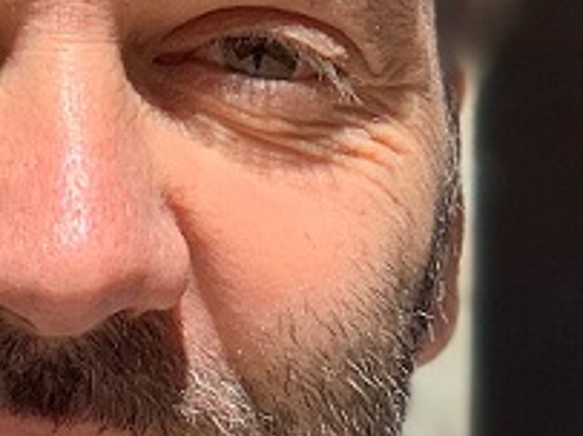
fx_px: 5167
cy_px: 468
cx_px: -253
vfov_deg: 4.8
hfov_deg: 6.4
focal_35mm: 307
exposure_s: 1/799
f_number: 2.4
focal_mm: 6
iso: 16
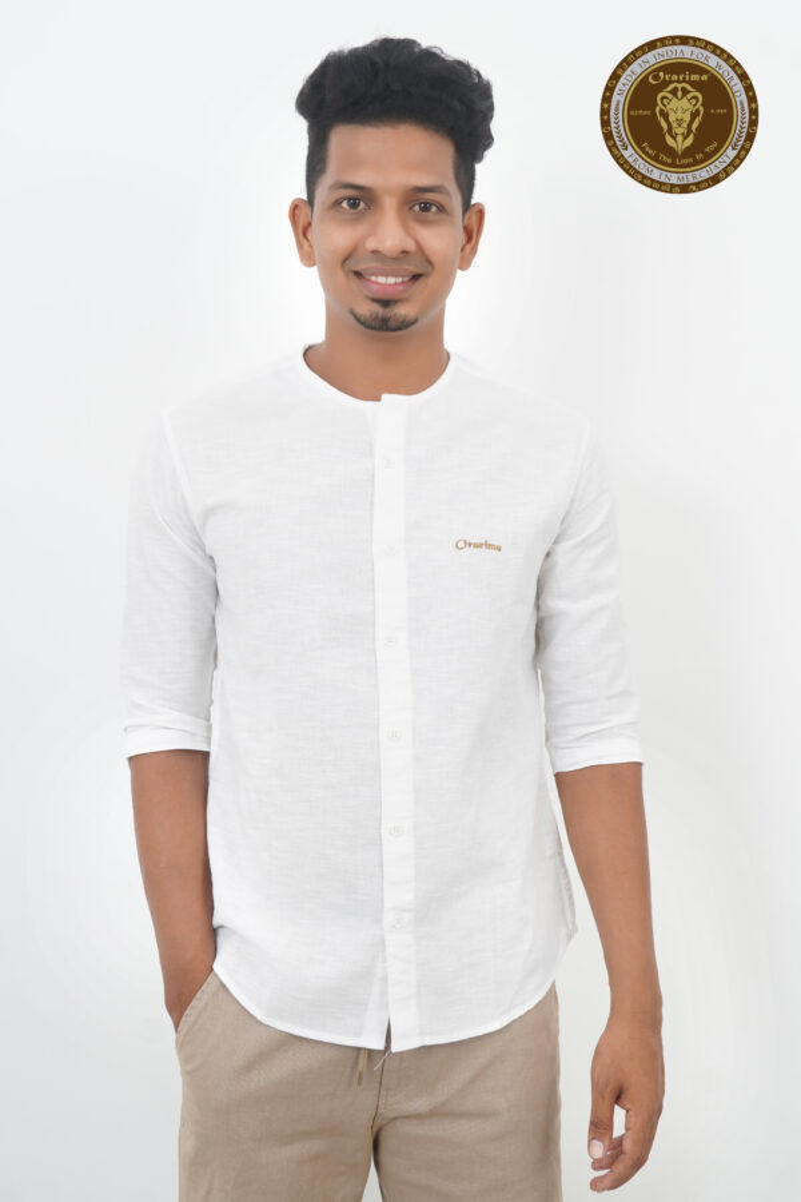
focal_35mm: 48
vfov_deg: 41.1
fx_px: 1602
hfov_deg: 28.1
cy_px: 601
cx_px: 400
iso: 160
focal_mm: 32
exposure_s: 1/100
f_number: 8
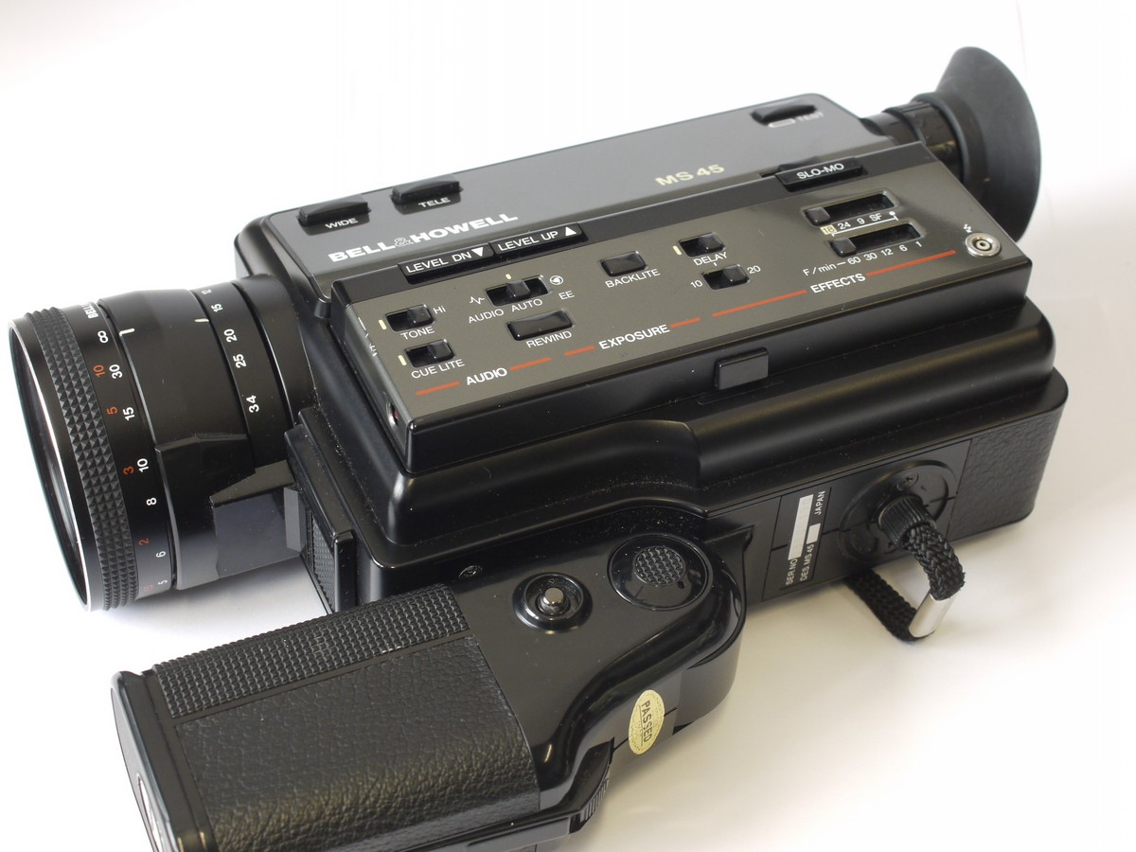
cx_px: 568
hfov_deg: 32.2
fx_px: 1969
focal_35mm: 60
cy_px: 426
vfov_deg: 24.4
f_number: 7.1
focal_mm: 30
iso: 400
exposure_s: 1/25
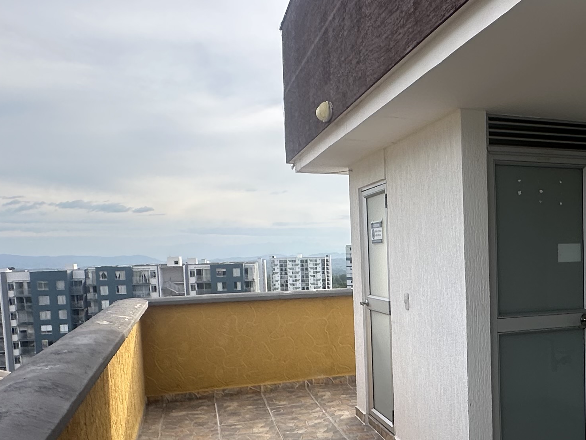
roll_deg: +0.7
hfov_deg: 45.3
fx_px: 643
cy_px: 306
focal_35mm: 38
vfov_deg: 37.2
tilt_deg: -3.7
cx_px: 507
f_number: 2.2
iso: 40
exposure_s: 1/460
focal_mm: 2.22
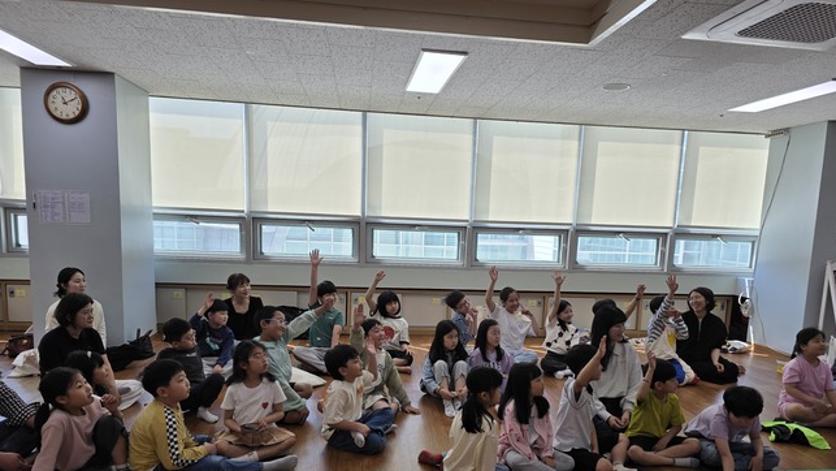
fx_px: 576
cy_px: 307
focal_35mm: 26
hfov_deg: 71.9
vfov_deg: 43.9
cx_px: 431
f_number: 1.7
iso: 20
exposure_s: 1/120
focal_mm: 6.3
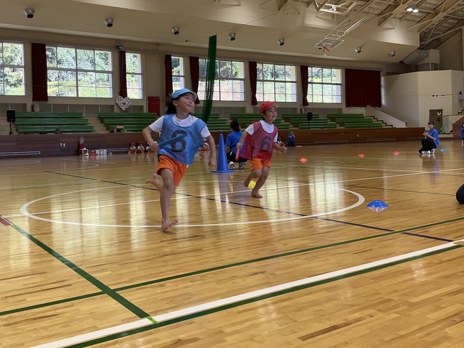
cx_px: 199
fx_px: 482
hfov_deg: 51.2
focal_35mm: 36
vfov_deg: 39.5
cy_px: 140
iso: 32
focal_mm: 3
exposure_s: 1/122
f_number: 1.8
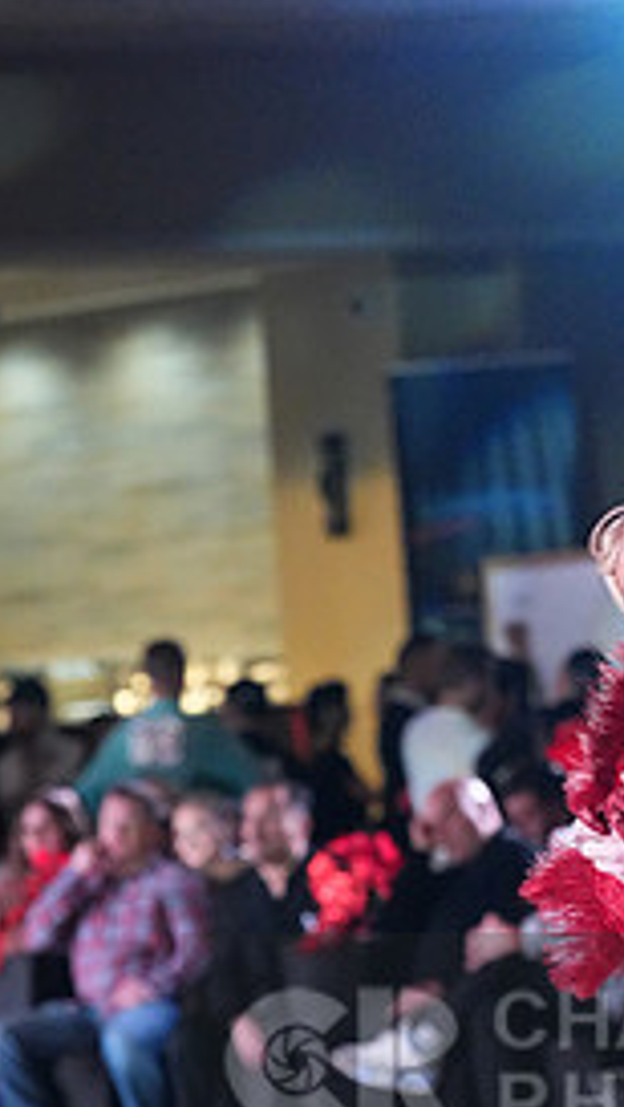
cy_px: 1071
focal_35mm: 300
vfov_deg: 7.2
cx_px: 744
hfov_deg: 4.0
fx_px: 8805
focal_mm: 135
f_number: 5
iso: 10000
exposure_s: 1/400
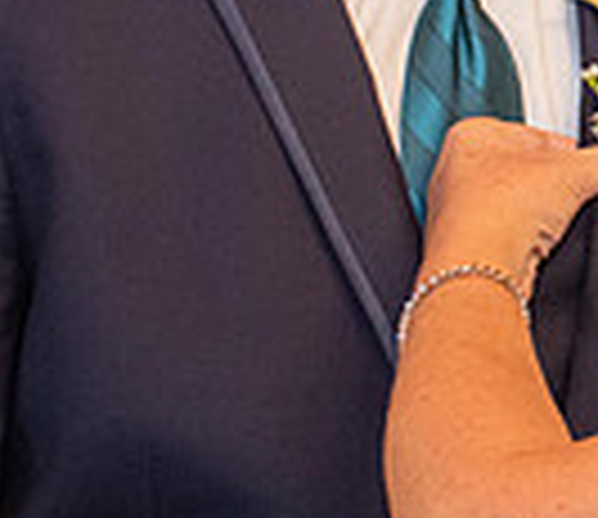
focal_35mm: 238
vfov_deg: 6.8
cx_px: 779
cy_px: 81
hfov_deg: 7.8
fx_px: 4348
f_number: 4.5
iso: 2200
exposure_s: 1/60
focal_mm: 32
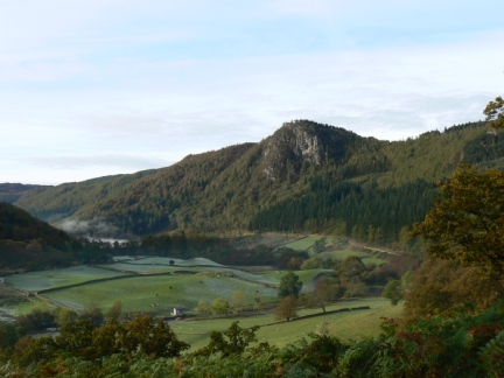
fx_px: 670
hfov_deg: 41.2
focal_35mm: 46
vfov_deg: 31.5
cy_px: 189
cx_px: 252
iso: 80
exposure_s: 1/250
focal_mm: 7.6
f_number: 5.6
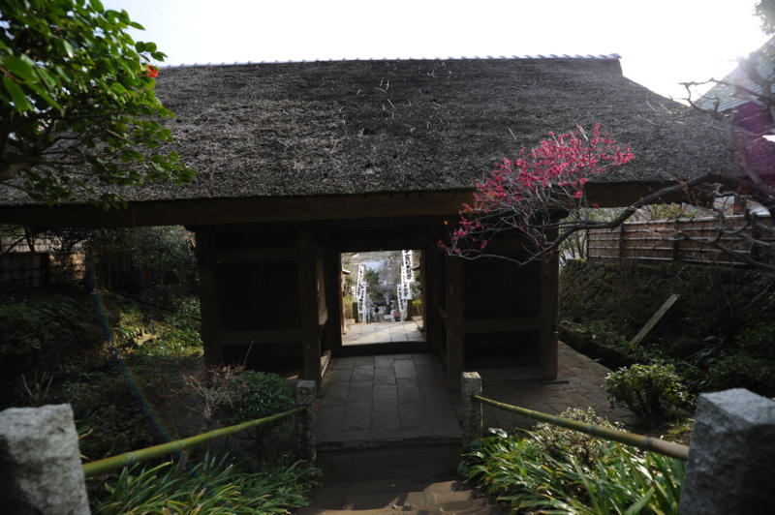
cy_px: 258
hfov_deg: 104.3
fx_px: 301
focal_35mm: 14
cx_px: 388
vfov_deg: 81.1
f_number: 2.8
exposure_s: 1/500
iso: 200
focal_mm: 14
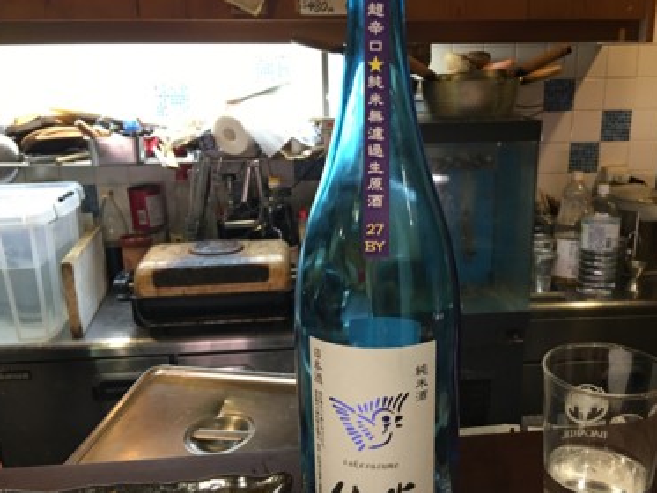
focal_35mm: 35
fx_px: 665
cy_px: 269
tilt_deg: -16.5
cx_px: 384
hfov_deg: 52.4
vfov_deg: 40.7
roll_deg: +0.7
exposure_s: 1/15
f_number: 2.2
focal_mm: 4.15
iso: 64
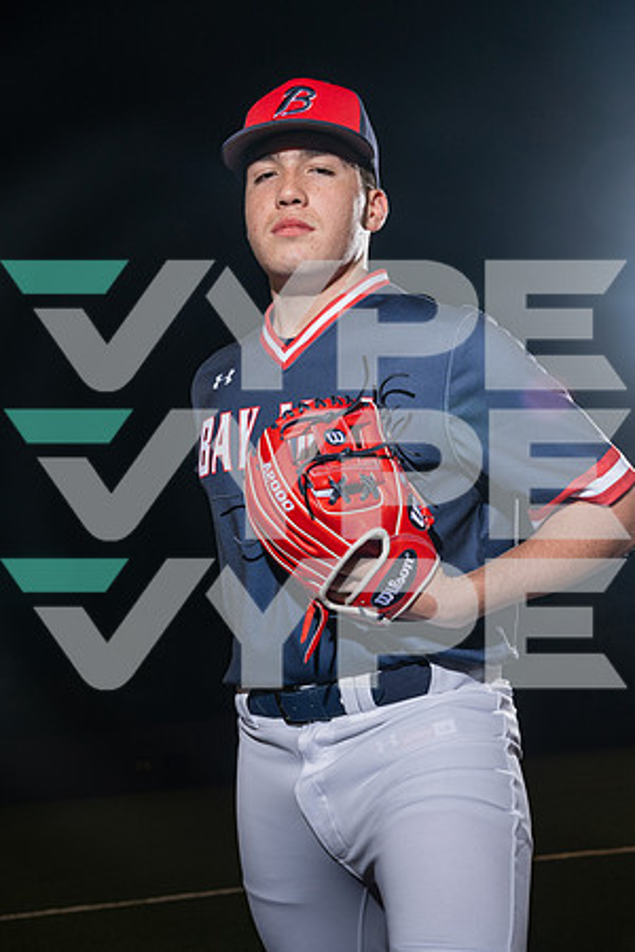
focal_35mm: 48
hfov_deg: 28.1
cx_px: 318
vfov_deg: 41.1
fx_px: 1270
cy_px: 476
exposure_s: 1/125
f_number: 8
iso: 200
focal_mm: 48
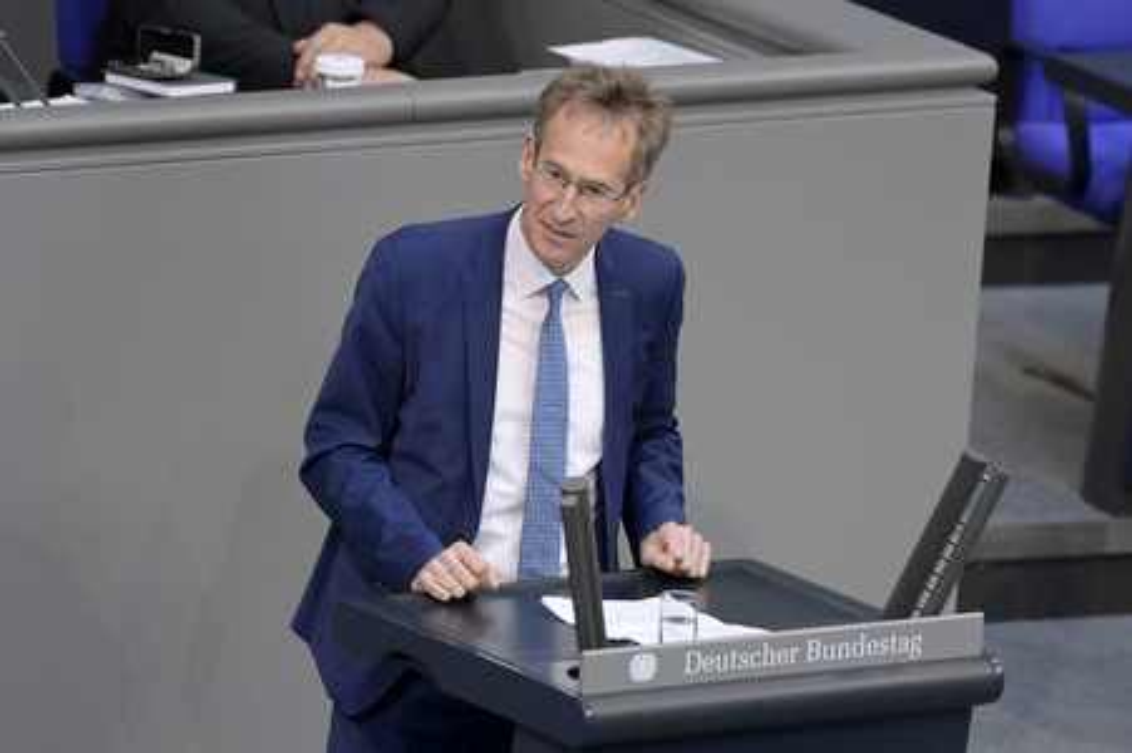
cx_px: 566
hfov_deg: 5.9
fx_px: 10997
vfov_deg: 3.9
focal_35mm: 350
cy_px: 376
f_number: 5.6
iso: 8000
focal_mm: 350
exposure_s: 1/400
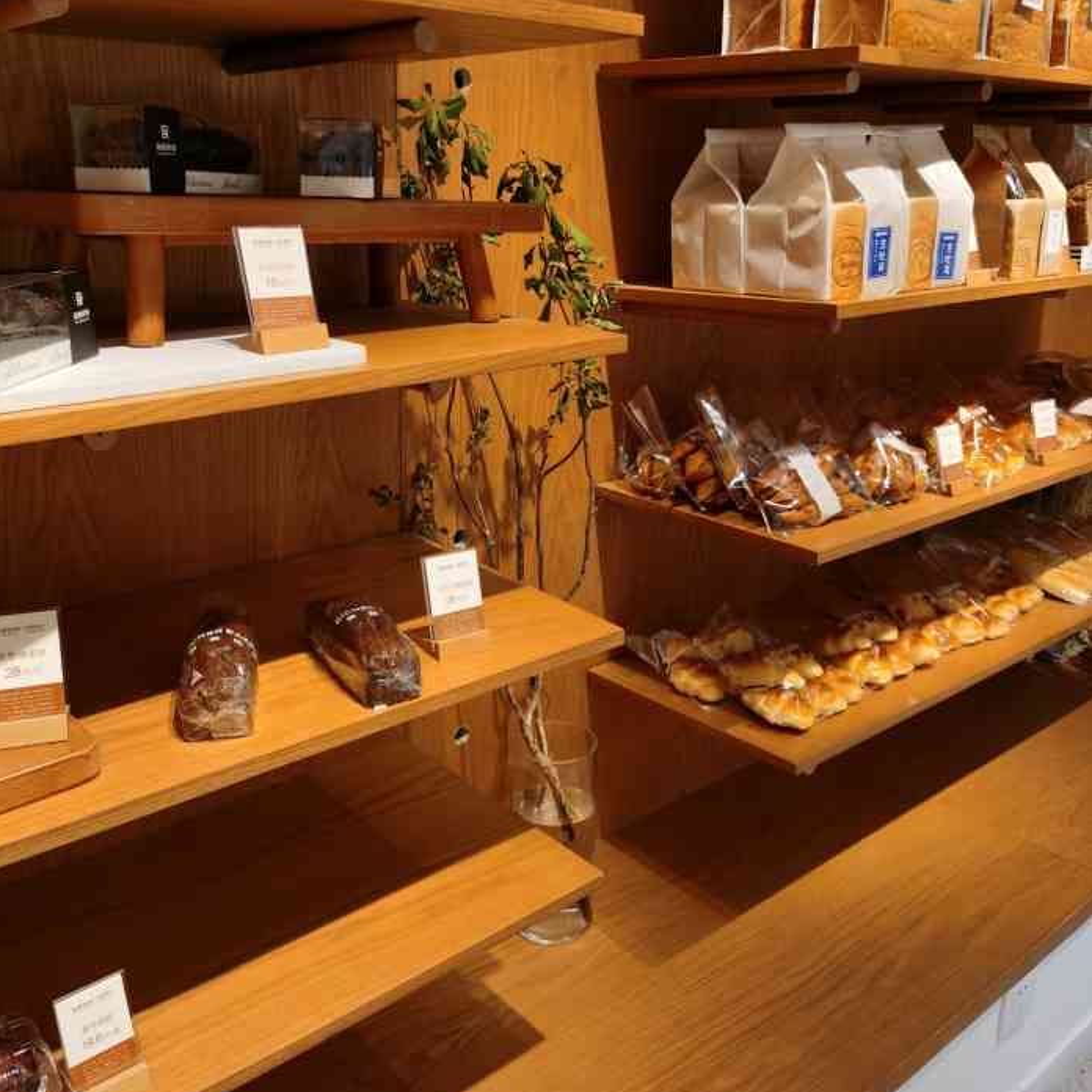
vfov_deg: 51.0
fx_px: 1142
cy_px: 492
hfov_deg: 51.1
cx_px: 544
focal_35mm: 32
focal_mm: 5.56
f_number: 1.6
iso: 50
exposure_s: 1/385
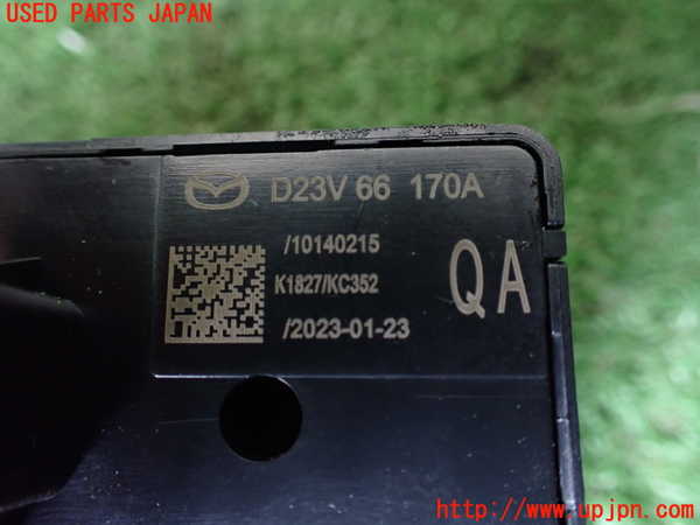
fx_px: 607
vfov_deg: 46.8
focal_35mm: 30
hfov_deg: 60.0
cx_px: 350
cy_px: 262
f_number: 2.3
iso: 800
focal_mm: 5.4
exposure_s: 1/40
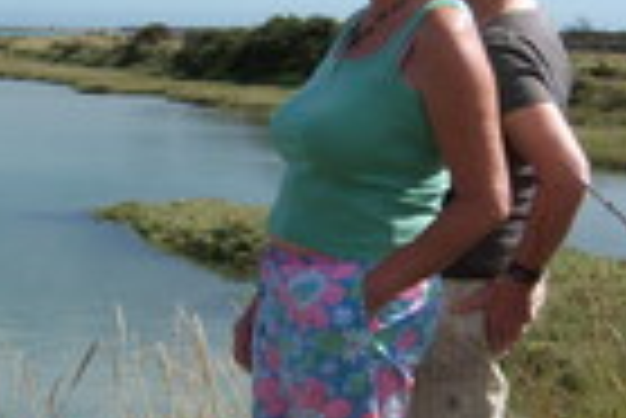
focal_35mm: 98
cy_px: 238
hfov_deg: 20.4
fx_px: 1706
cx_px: 83
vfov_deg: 14.0
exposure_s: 1/640
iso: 80
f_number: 4.8
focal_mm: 7.5
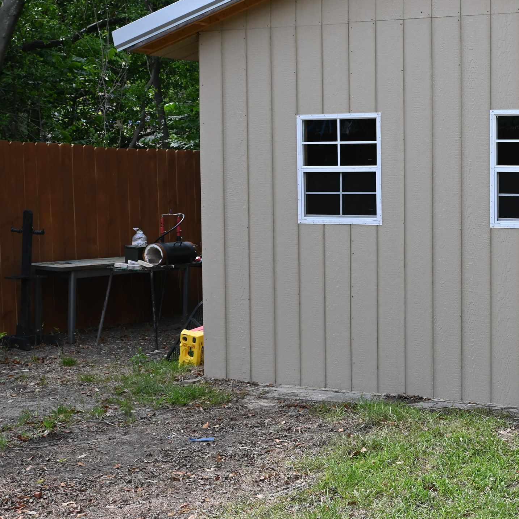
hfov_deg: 26.1
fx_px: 1067
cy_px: 224
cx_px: 498
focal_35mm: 63
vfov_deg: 27.3
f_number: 5.6
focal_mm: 23
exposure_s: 1/250
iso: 110
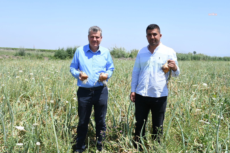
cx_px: 115
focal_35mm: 40
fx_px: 256
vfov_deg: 33.4
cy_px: 76
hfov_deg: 48.5
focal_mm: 27
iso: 400
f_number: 11
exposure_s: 1/500
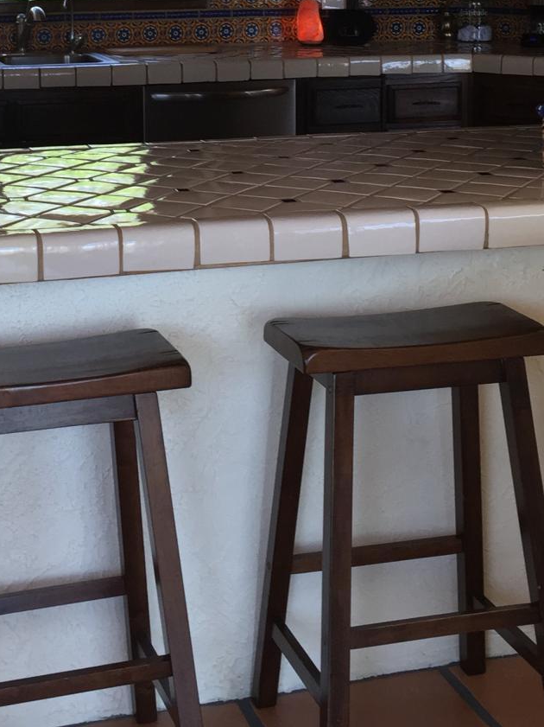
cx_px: 197
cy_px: 43
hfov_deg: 21.2
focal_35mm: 69
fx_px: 1447
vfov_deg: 27.0
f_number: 2.2
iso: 40
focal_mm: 4.15
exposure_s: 1/60
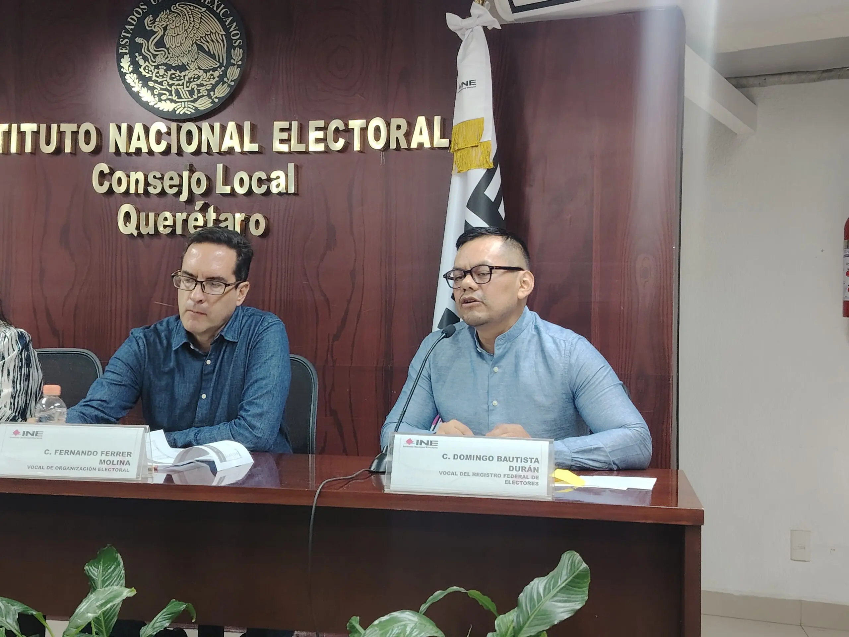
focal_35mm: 46
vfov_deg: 31.5
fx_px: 1128
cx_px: 424
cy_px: 318
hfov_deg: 41.2
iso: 713
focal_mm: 5.25
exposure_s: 1/33.3
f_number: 1.75
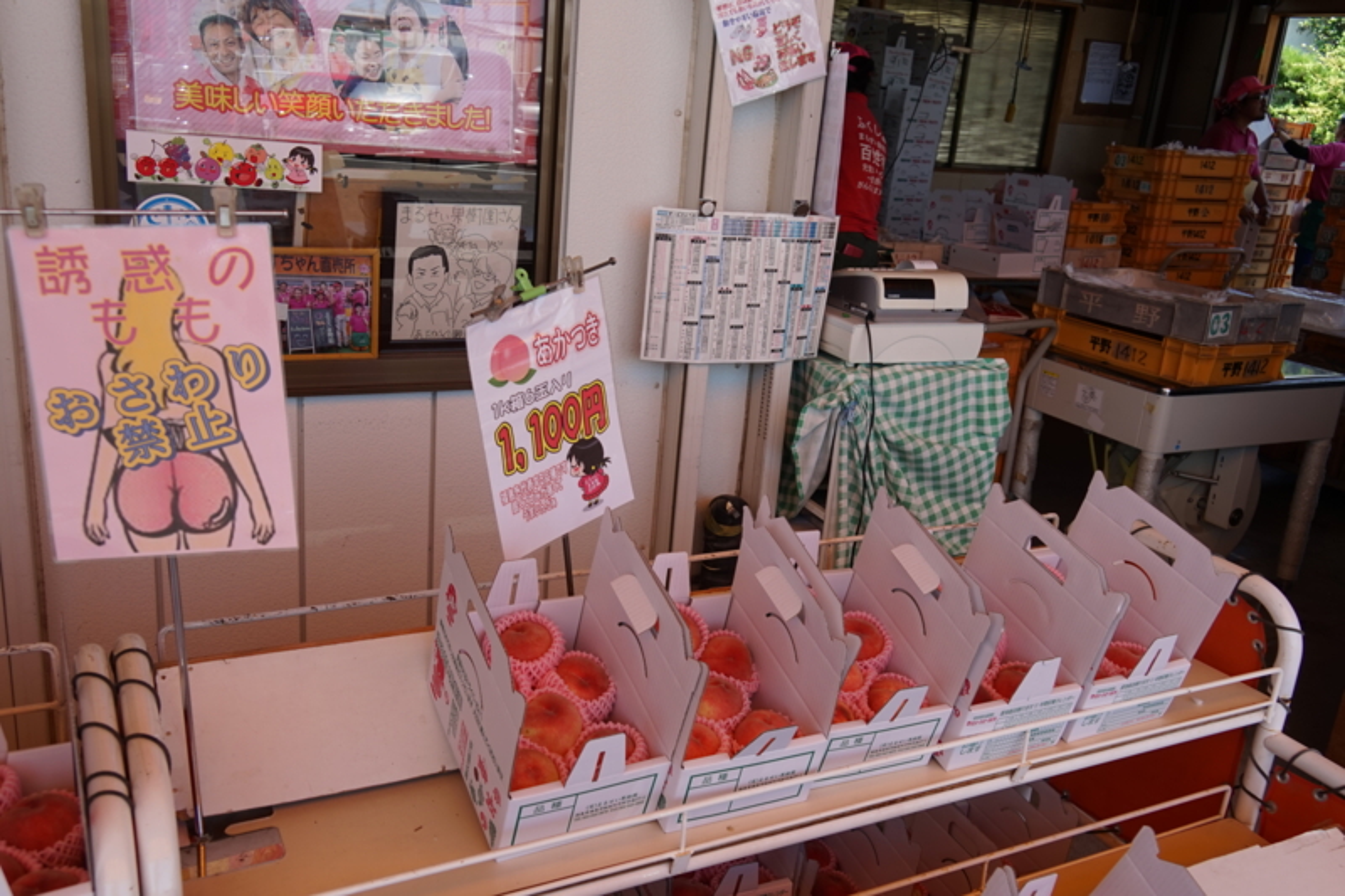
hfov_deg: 60.3
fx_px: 1158
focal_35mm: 31
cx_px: 672
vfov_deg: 42.3
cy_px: 448
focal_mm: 21
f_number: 5
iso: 100
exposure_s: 1/200
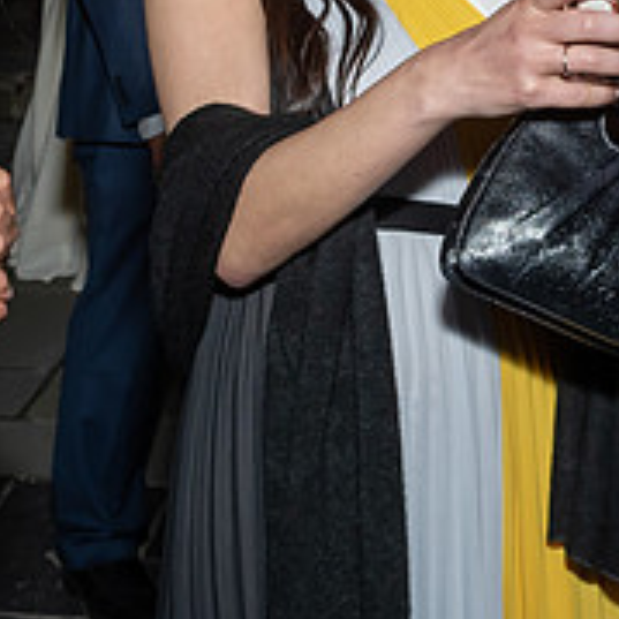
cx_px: 203
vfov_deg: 14.7
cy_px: -39
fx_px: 2347
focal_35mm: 116
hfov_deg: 15.0
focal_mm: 17
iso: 500
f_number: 5.6
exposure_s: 1/250
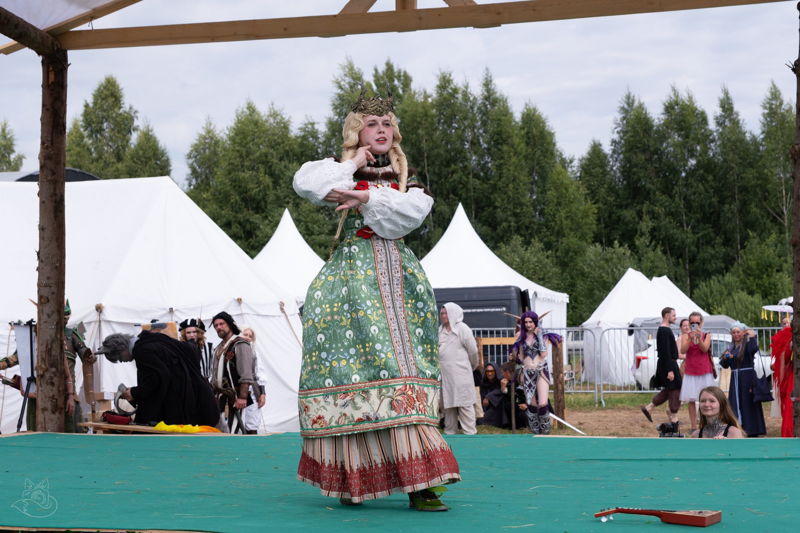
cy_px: 266
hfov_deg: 31.4
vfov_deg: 21.2
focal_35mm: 64
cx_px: 400
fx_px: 1422
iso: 160
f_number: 5
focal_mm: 42.7
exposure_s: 1/640
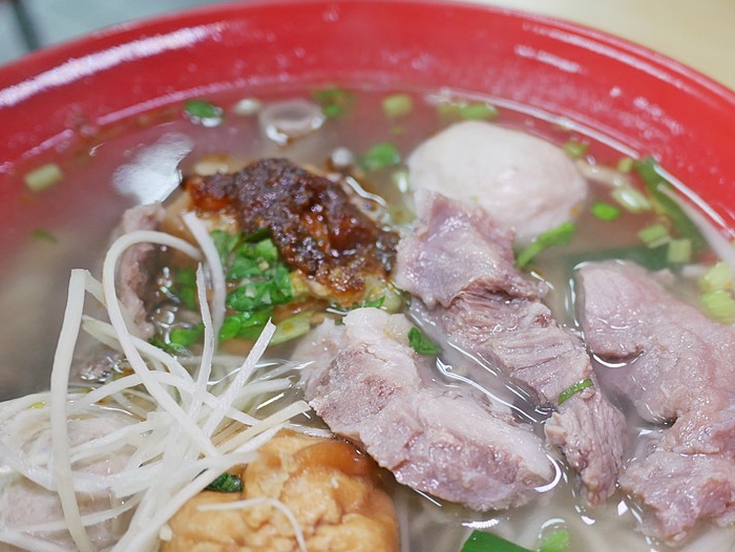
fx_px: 850
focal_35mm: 40
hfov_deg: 45.9
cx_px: 505
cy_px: 375
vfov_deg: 35.6
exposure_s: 1/60
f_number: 2.5
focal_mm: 14
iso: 400
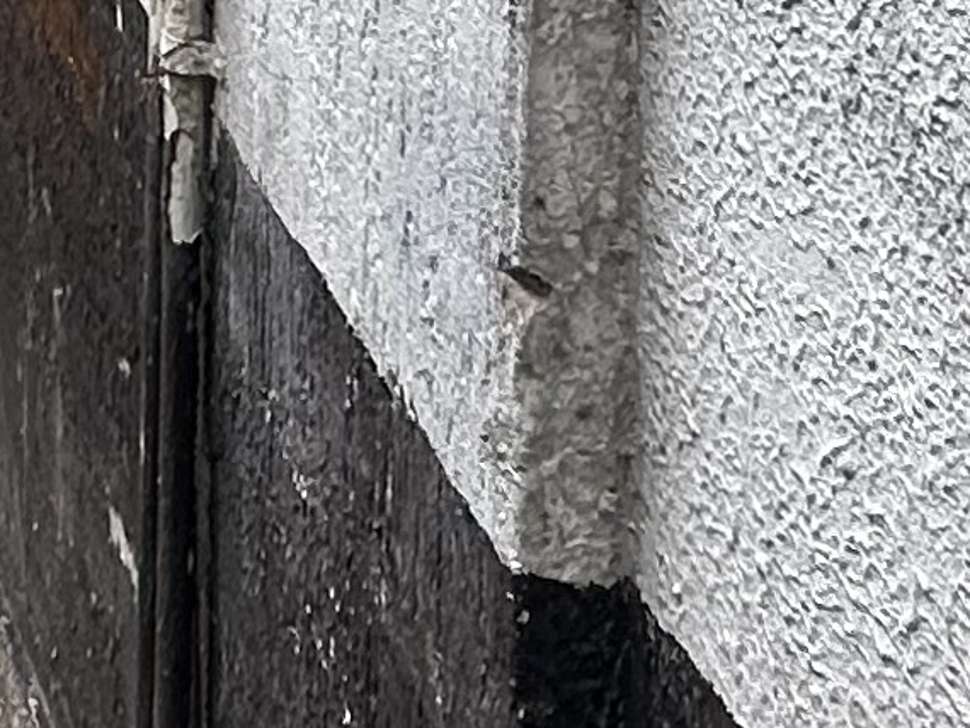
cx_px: -465
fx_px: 2775
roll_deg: +0.0
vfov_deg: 12.2
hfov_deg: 17.8
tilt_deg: -3.1
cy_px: -966
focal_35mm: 99
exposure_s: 1/315
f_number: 2.2
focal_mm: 2.22
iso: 40
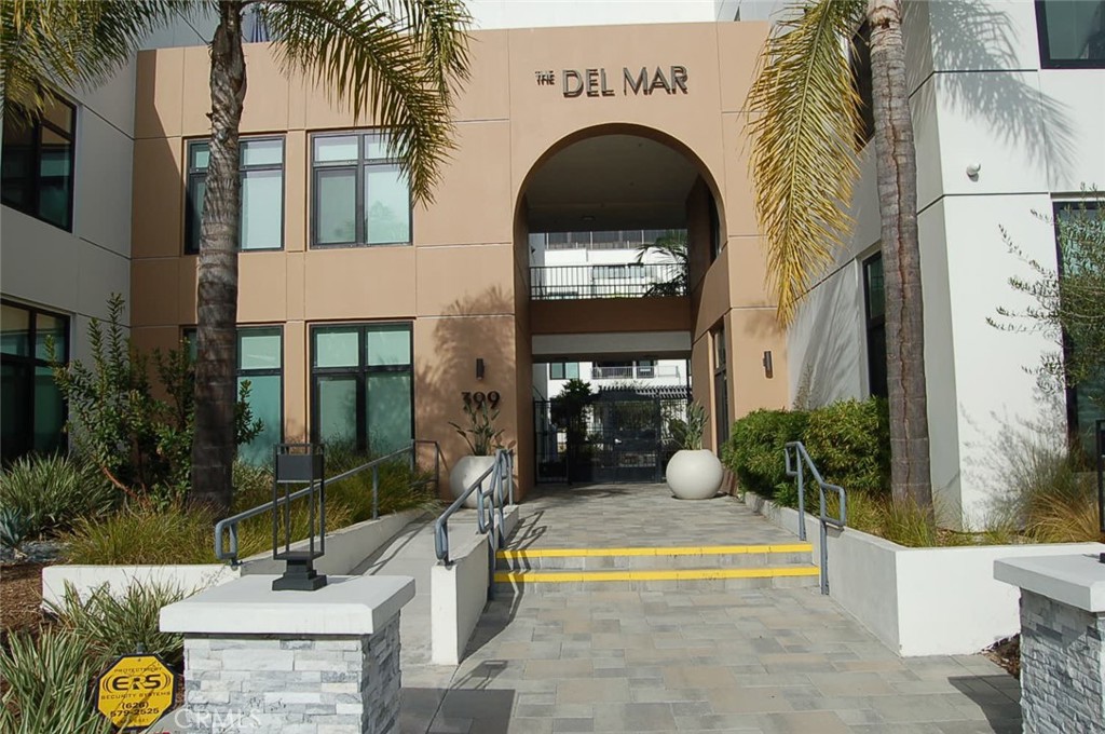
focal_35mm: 27
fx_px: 828
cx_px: 552
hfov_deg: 67.4
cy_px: 367
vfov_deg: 47.8
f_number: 10
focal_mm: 18
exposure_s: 1/400
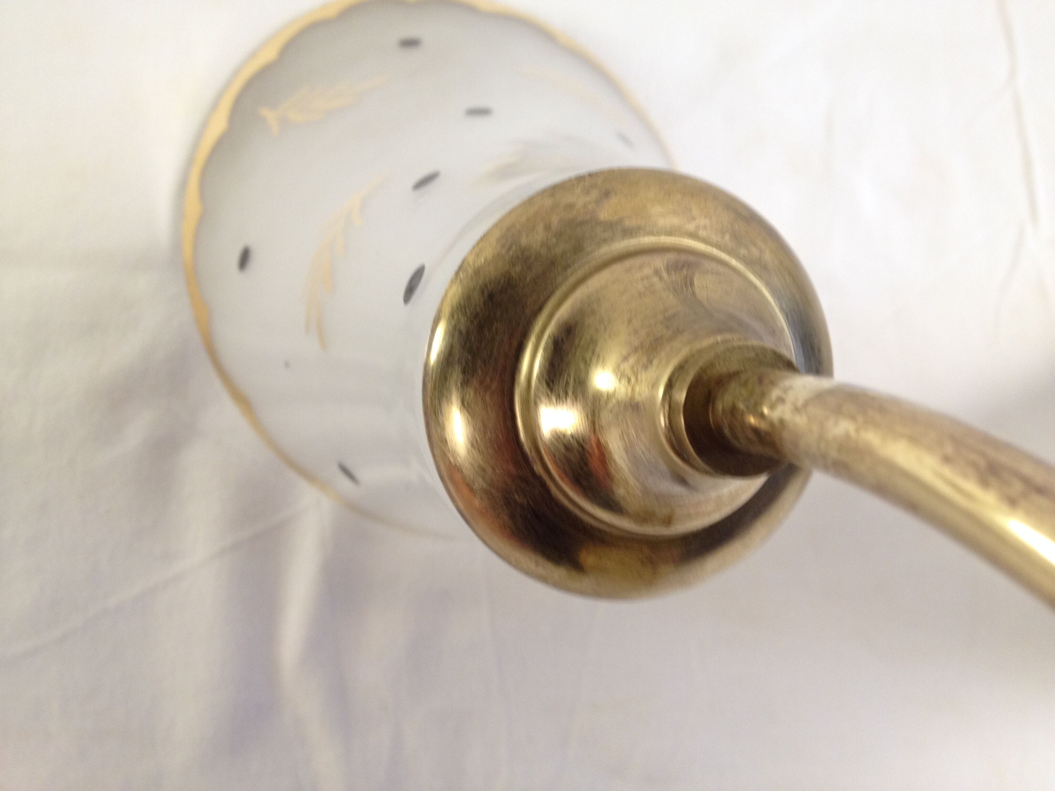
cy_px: 396
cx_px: 528
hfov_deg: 52.6
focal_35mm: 35
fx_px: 1067
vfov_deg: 40.7
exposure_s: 1/20
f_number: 2.4
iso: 100
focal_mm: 4.28
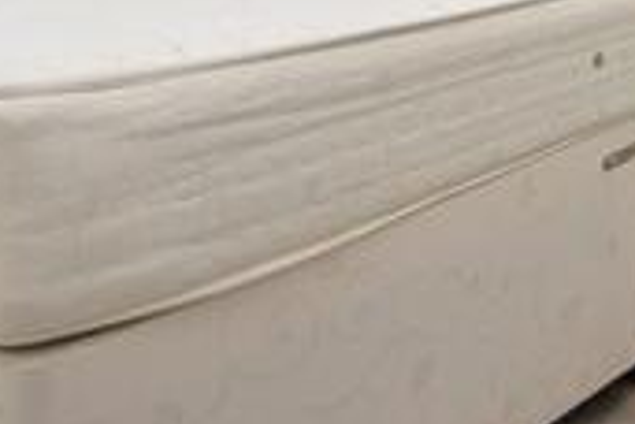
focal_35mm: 56
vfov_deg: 20.9
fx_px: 988
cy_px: -197
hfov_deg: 35.6
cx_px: 330
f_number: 5.6
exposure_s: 1/125
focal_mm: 10
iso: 280
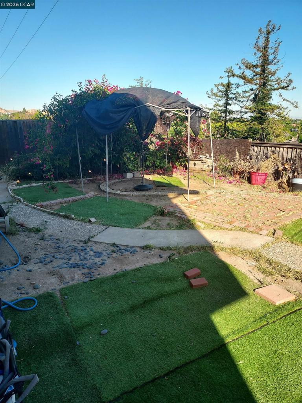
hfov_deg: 56.8
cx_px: 151
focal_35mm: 24
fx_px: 279
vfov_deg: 71.6
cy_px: 202
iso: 40
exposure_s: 1/409
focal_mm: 4.6
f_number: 1.8
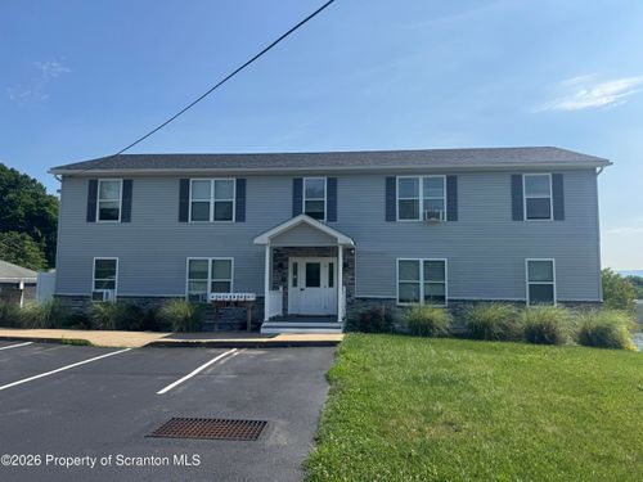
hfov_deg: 71.6
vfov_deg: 56.8
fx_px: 446
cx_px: 322
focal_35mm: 24
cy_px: 241
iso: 80
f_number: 1.78
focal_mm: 6.76
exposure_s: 1/4950
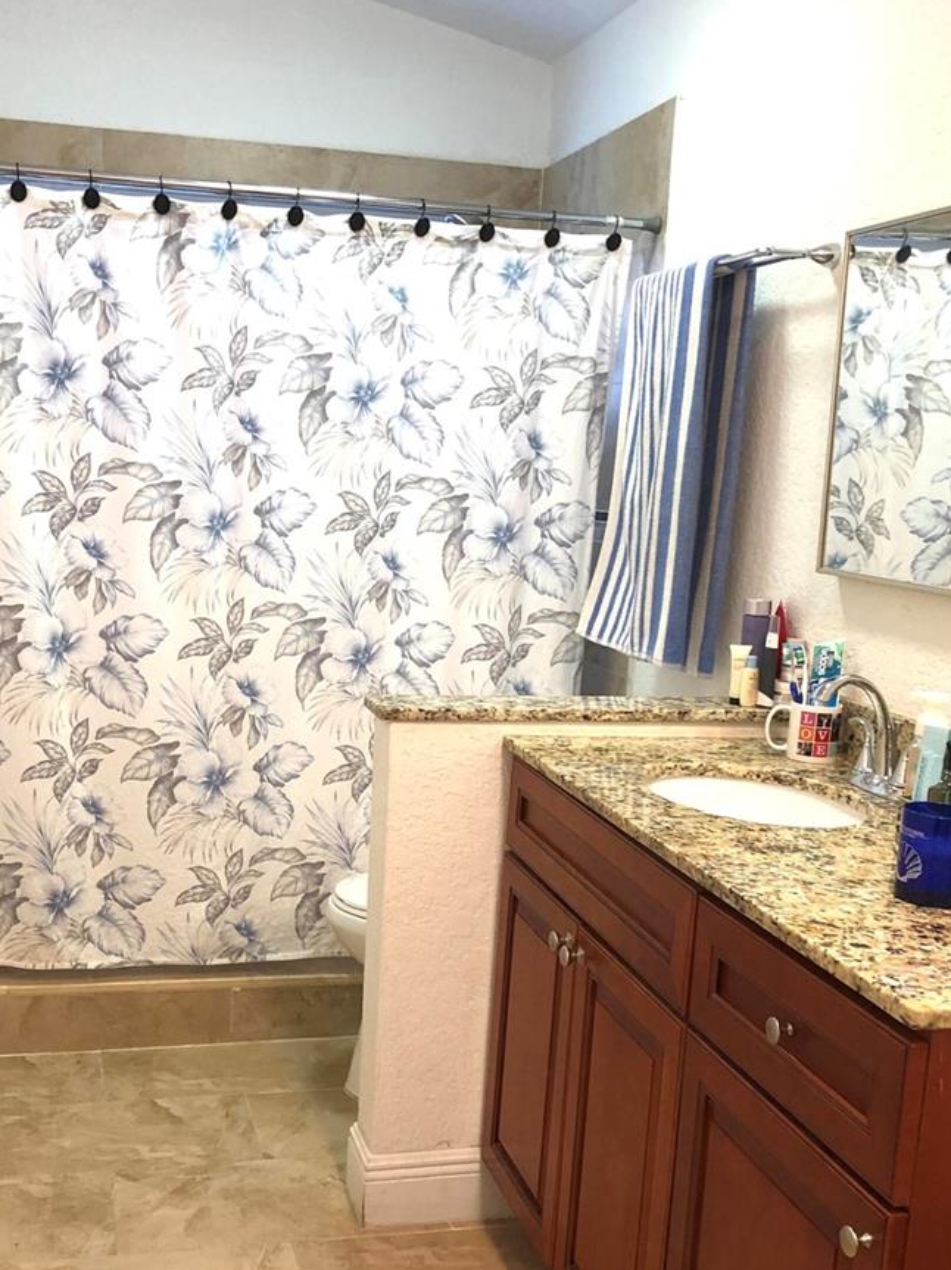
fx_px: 1429
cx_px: 380
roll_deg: -4.0
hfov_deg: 36.7
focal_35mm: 39
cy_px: 737
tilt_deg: -9.7
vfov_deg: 47.7
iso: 40
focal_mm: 4
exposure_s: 1/20
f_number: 1.8
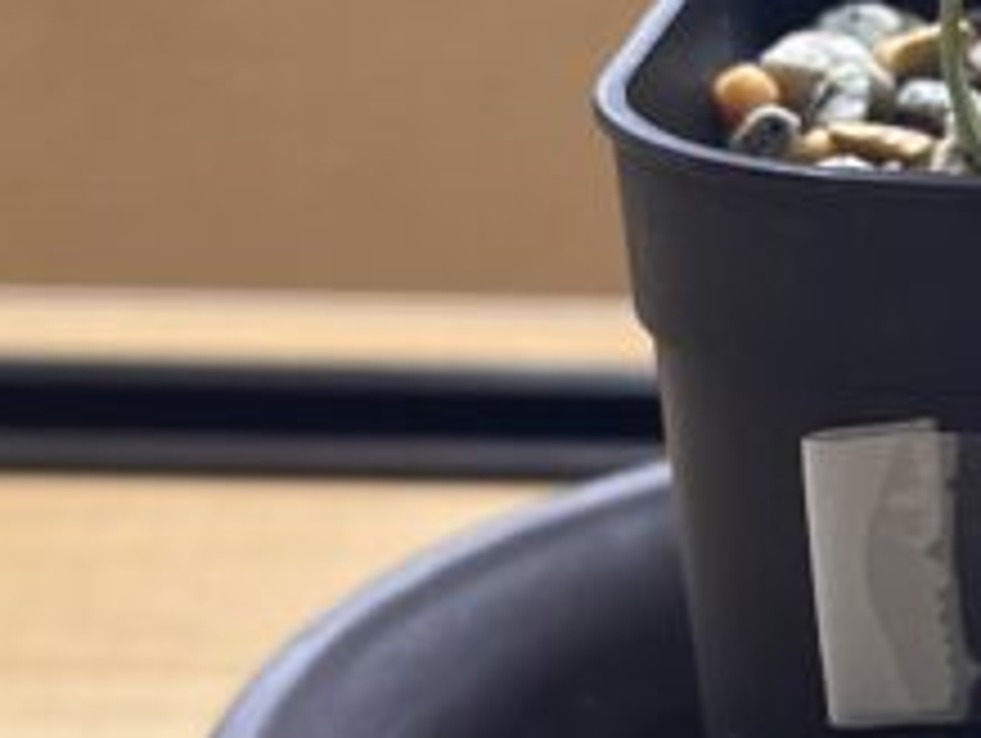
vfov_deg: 11.9
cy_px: -112
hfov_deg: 15.6
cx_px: 1125
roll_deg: -1.2
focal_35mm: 122
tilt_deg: -12.8
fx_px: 3461
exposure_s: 1/119
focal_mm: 5.1
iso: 125
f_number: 1.6
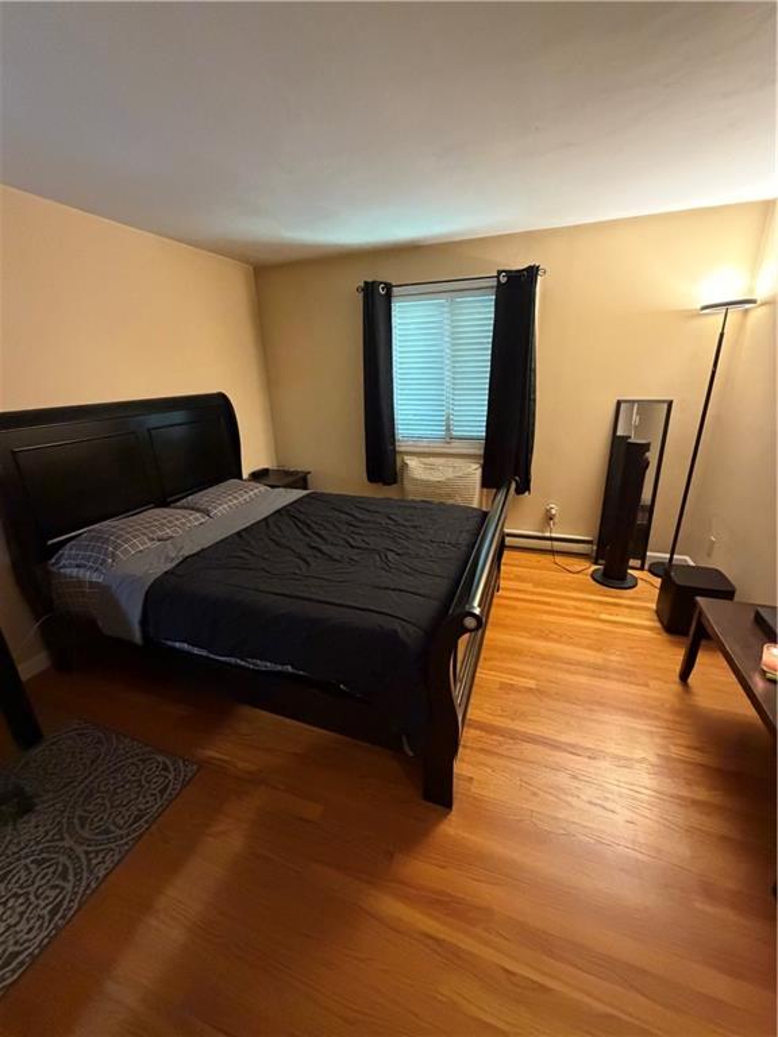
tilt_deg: -19.9
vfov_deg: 102.1
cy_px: 518
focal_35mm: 14
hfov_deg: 85.7
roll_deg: +0.9
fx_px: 420
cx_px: 389
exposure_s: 1/60
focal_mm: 2.22
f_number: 2.2
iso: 1000
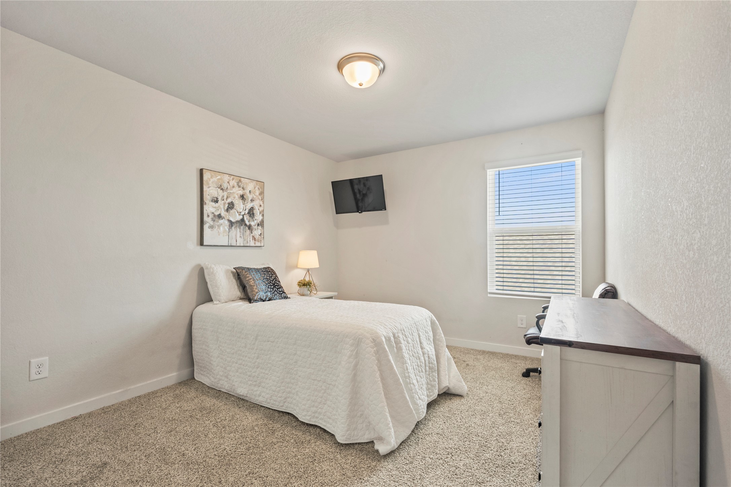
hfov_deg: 95.0
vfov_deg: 72.1
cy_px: 244
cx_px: 366
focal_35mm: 16
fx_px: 335
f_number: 8
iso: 400
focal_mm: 16.5
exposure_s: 1.6
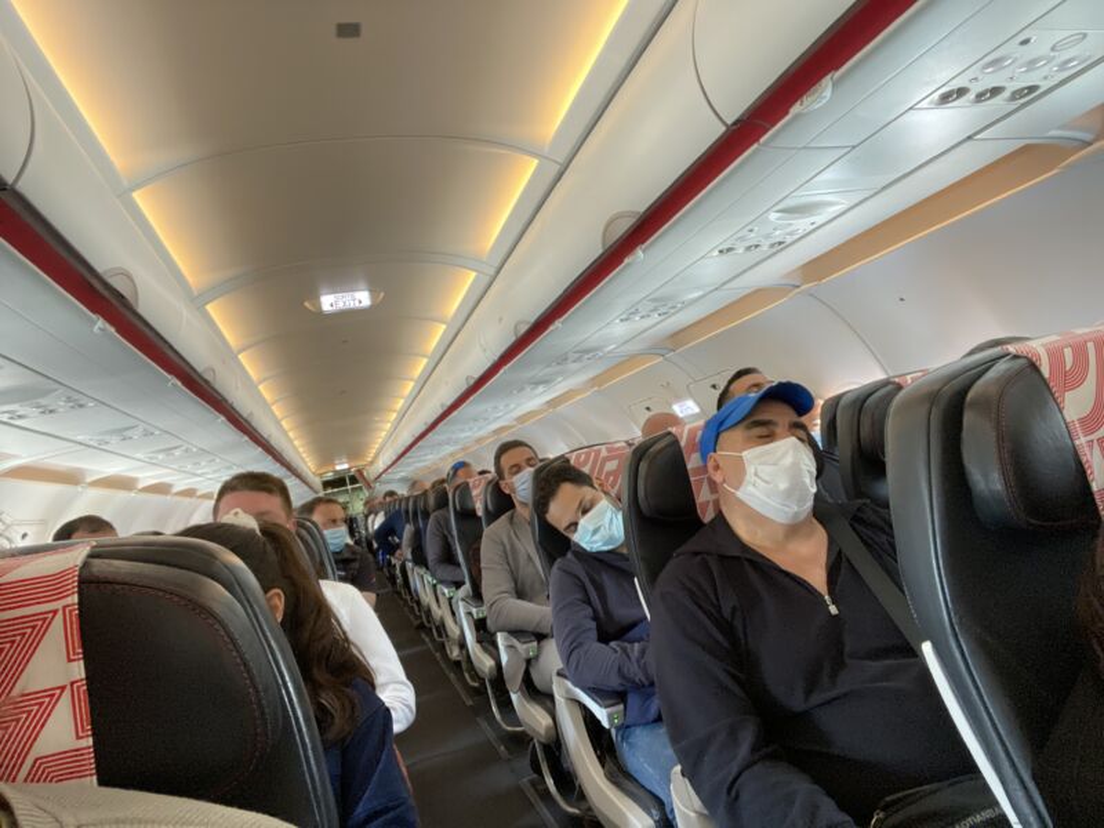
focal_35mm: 23
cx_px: 552
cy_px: 414
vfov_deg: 58.9
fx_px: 734
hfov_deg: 73.9
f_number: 2.2
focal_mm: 2.71
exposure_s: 1/50
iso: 320
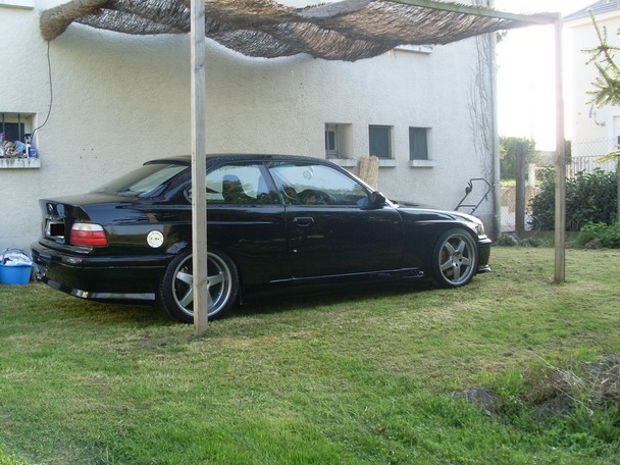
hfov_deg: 46.8
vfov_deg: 36.0
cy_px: 234
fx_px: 716
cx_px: 311
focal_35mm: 40
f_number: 3
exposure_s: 1/180
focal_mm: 6.3
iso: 80
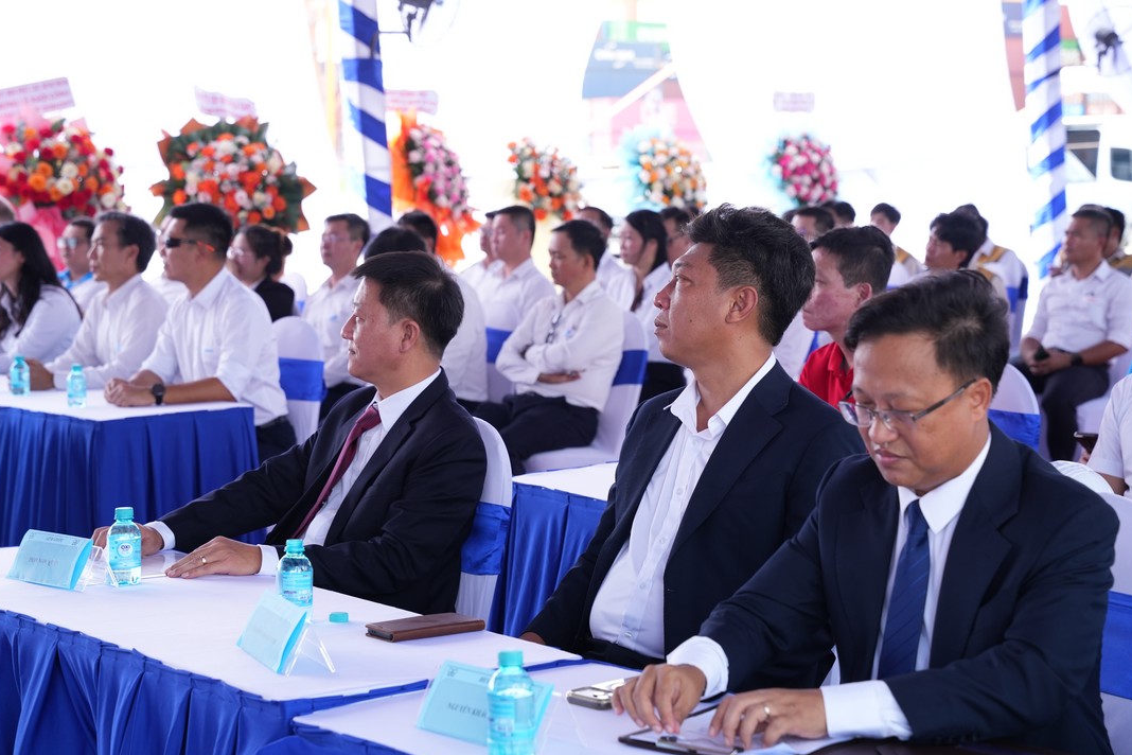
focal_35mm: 70
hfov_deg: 29.0
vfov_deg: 19.6
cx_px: 576
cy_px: 372
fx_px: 2189
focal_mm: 67.6
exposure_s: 1/320
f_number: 5
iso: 500
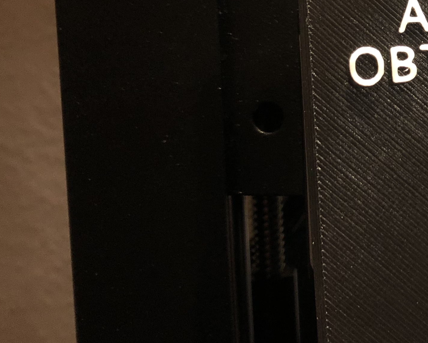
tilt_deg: -7.5
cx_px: 575
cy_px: 44
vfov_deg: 19.6
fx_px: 975
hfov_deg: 21.9
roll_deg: +0.3
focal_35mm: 77
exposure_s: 1/17
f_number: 1.8
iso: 40
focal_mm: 3.99
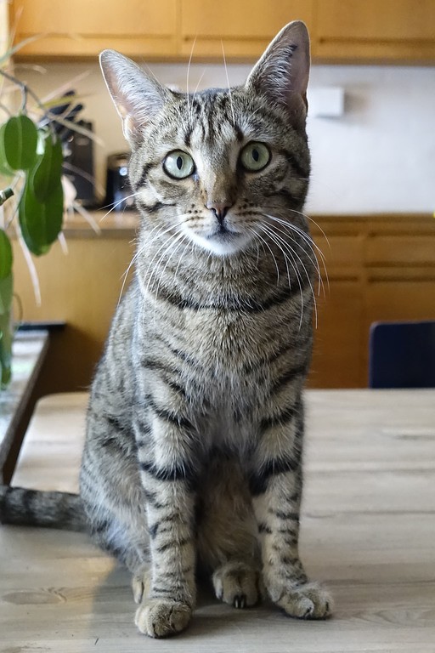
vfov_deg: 46.4
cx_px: 218
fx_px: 761
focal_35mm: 42
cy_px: 326
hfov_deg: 31.9
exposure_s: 1/60
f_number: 2.8
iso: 2000
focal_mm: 15.52
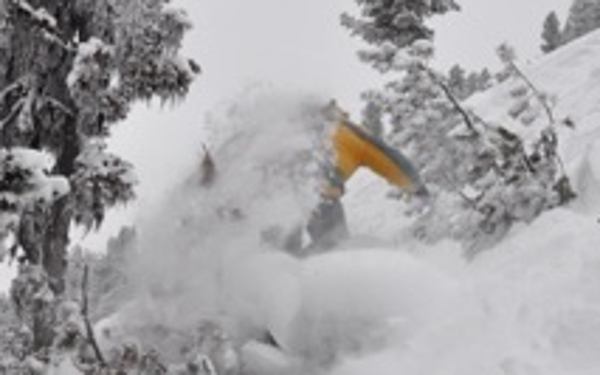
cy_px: 140
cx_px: 346
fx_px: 1014
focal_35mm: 62
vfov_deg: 20.9
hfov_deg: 32.9
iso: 200
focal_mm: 18
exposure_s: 1/160
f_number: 6.3
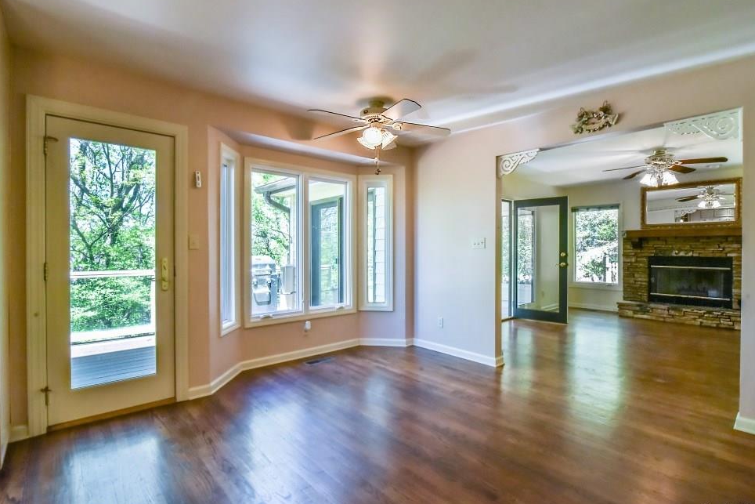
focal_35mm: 17
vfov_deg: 70.5
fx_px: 357
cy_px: 248
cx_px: 393
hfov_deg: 93.2
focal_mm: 16
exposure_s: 1/200
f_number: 14
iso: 4000
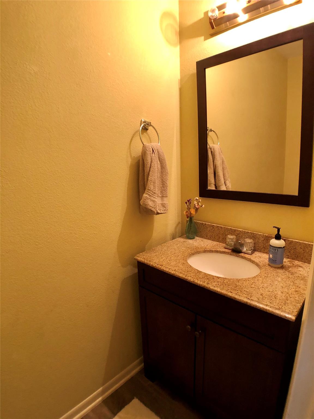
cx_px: 157
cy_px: 210
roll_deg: +1.9
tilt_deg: -12.4
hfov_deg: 49.7
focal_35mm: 28
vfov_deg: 63.4
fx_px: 339
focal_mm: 3.99
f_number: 1.8
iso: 64
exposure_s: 1/15
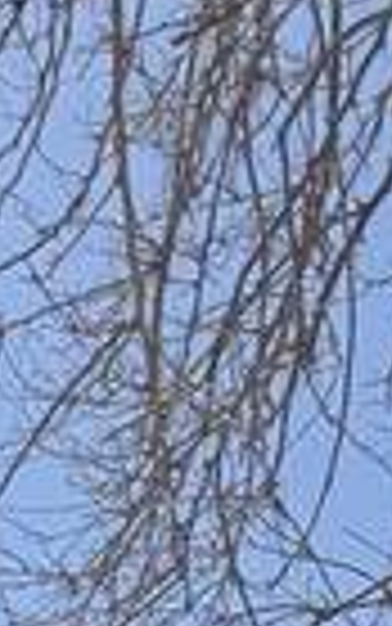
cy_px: 1995
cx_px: 126
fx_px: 3005
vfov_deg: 9.1
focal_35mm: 176
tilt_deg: +1.7
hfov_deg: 7.5
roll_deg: +0.5
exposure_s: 1/6711
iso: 80
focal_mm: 6.76
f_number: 1.78
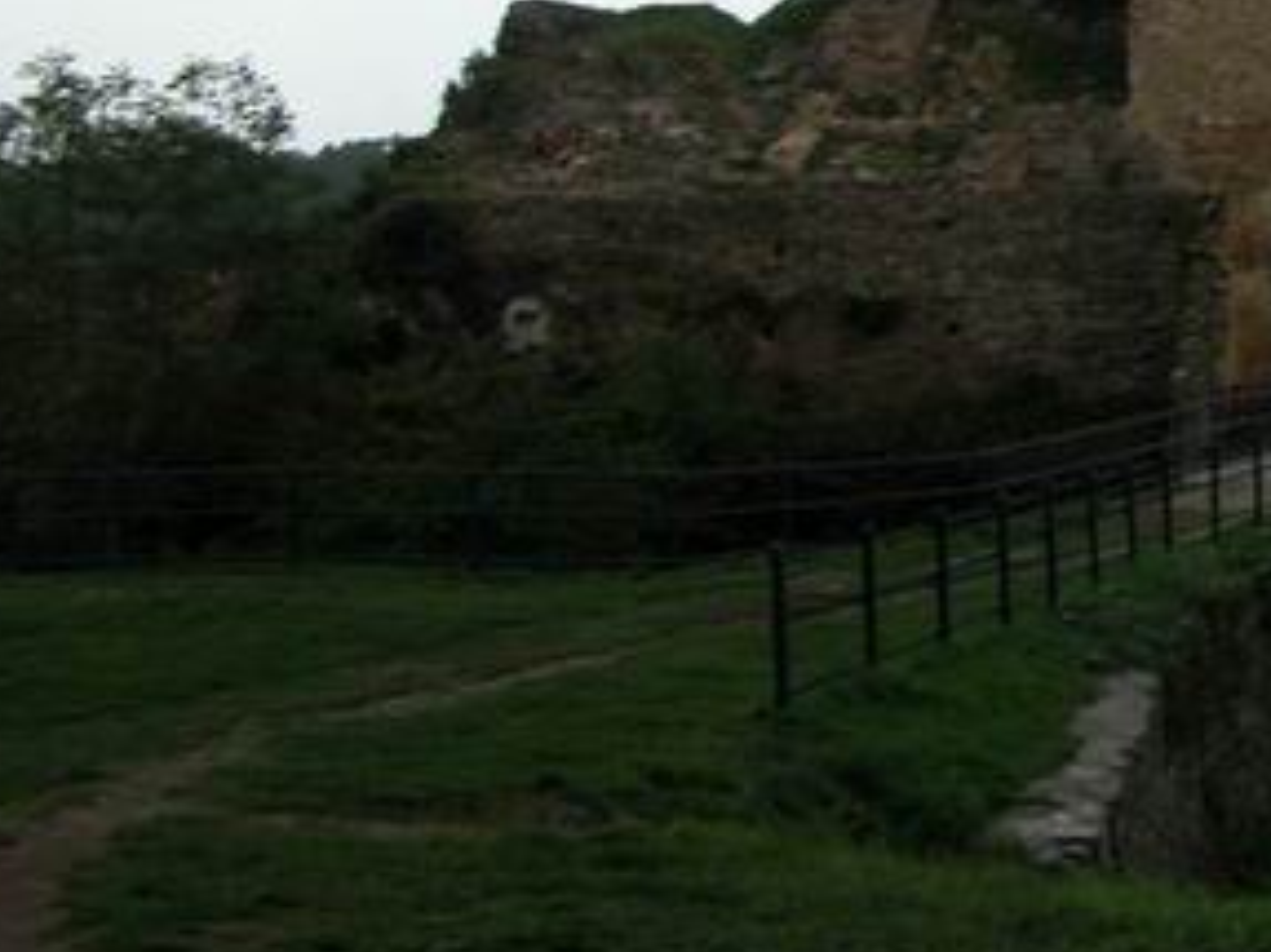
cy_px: 58
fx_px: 2863
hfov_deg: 23.7
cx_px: 1346
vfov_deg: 18.5
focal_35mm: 78
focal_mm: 8.9
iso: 100
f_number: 2.8
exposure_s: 1/26.5
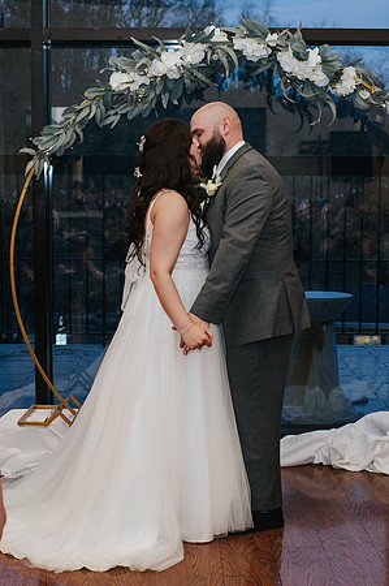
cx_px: 182
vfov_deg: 32.7
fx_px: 999
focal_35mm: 62
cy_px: 291
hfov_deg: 22.0
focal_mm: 35
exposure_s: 1/200
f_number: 3.2
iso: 800
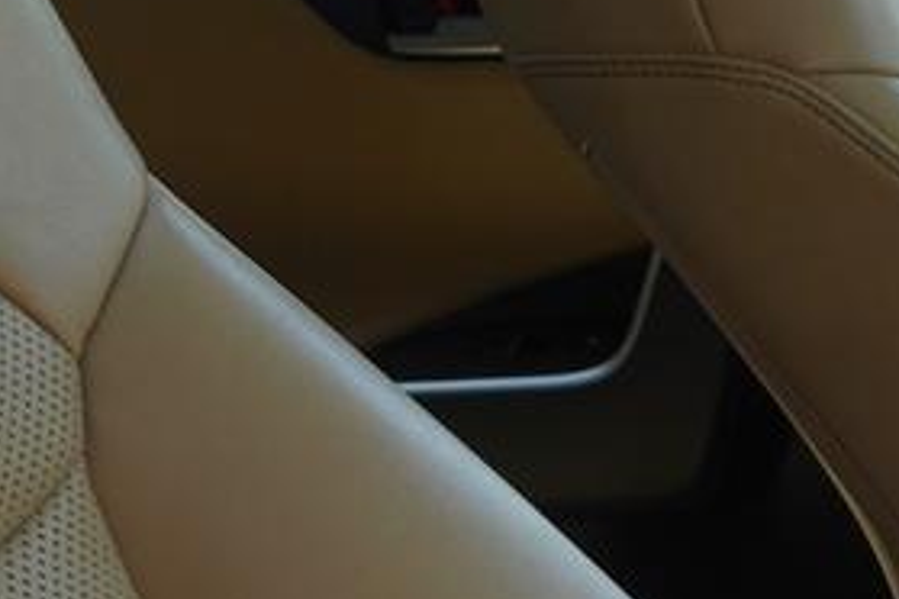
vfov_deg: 11.3
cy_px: 1169
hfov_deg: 15.1
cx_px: 1798
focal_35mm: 110
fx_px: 2747
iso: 100
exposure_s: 1/100
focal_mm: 16
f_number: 5
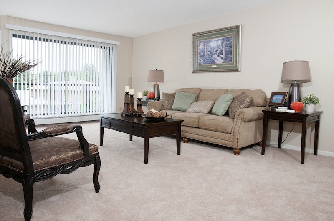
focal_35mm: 24
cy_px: 110
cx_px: 167
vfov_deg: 53.0
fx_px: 222
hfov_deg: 73.8
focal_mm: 16
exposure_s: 1/50
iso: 400
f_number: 9
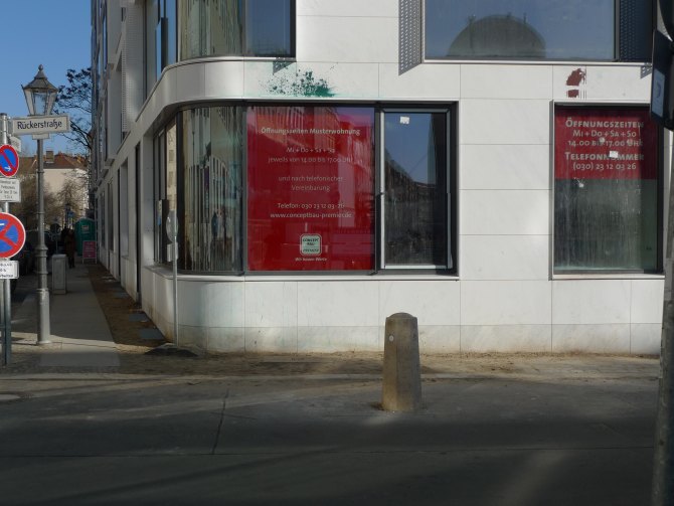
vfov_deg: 32.9
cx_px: 337
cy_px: 253
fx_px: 857
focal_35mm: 44
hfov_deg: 42.9
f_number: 4.5
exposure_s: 1/1000
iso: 80
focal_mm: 9.3
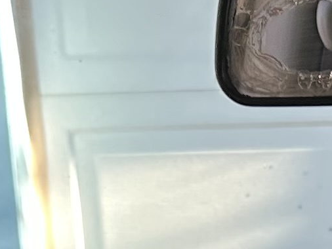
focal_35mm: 207
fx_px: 1986
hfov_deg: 9.3
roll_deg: +1.6
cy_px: 852
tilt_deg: -17.9
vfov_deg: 6.3
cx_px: 480
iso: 32
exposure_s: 1/148
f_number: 1.5
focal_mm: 5.7
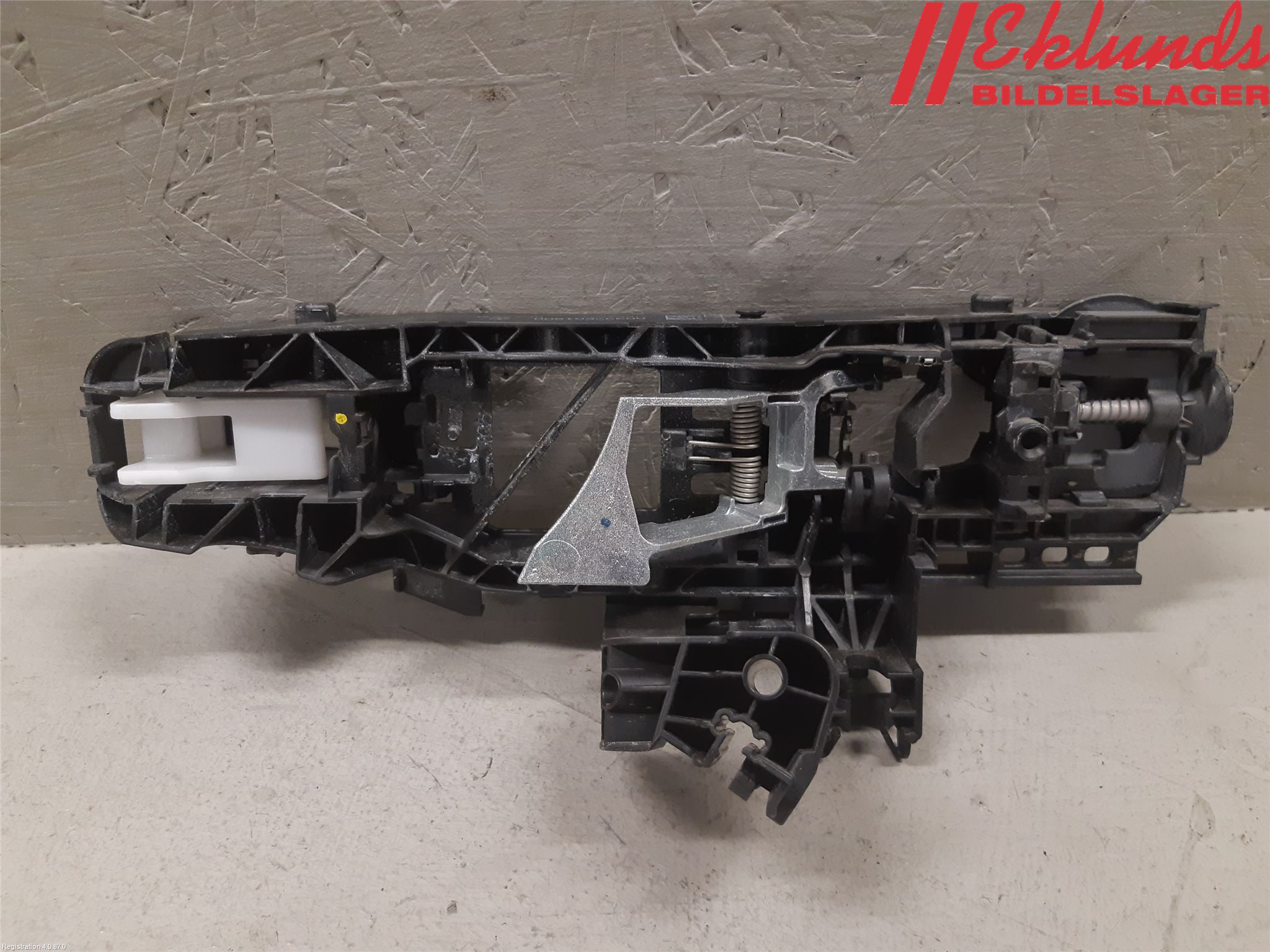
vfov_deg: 53.1
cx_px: 635
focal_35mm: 26
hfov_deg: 67.3
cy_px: 476
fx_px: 954
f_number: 1.7
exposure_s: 1/50
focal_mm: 3.93
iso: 160
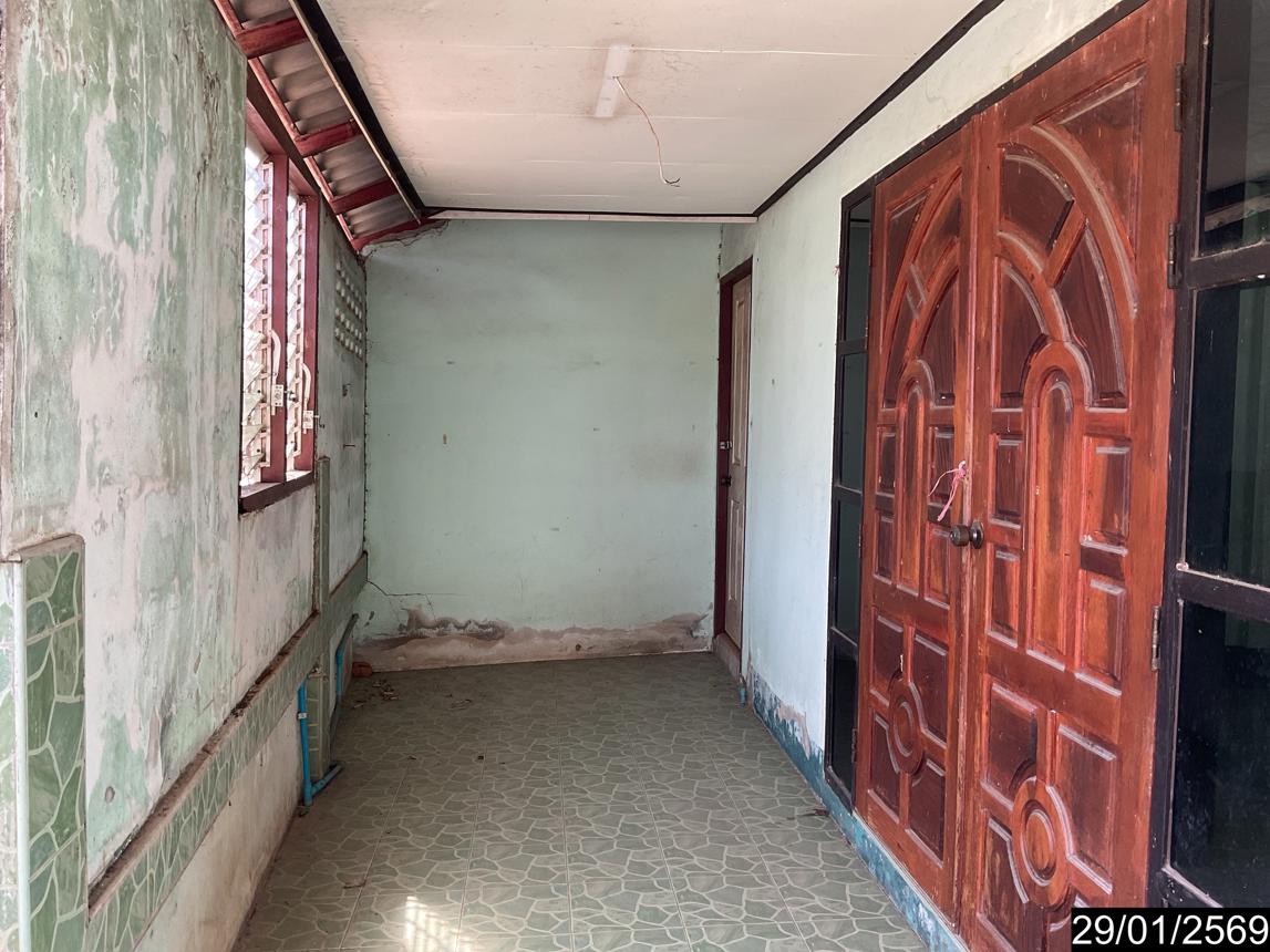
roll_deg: -1.3
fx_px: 1064
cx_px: 635
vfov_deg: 48.2
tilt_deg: -3.1
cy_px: 476
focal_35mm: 29
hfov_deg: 61.7
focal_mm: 3
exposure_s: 1/120
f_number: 1.8
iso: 40
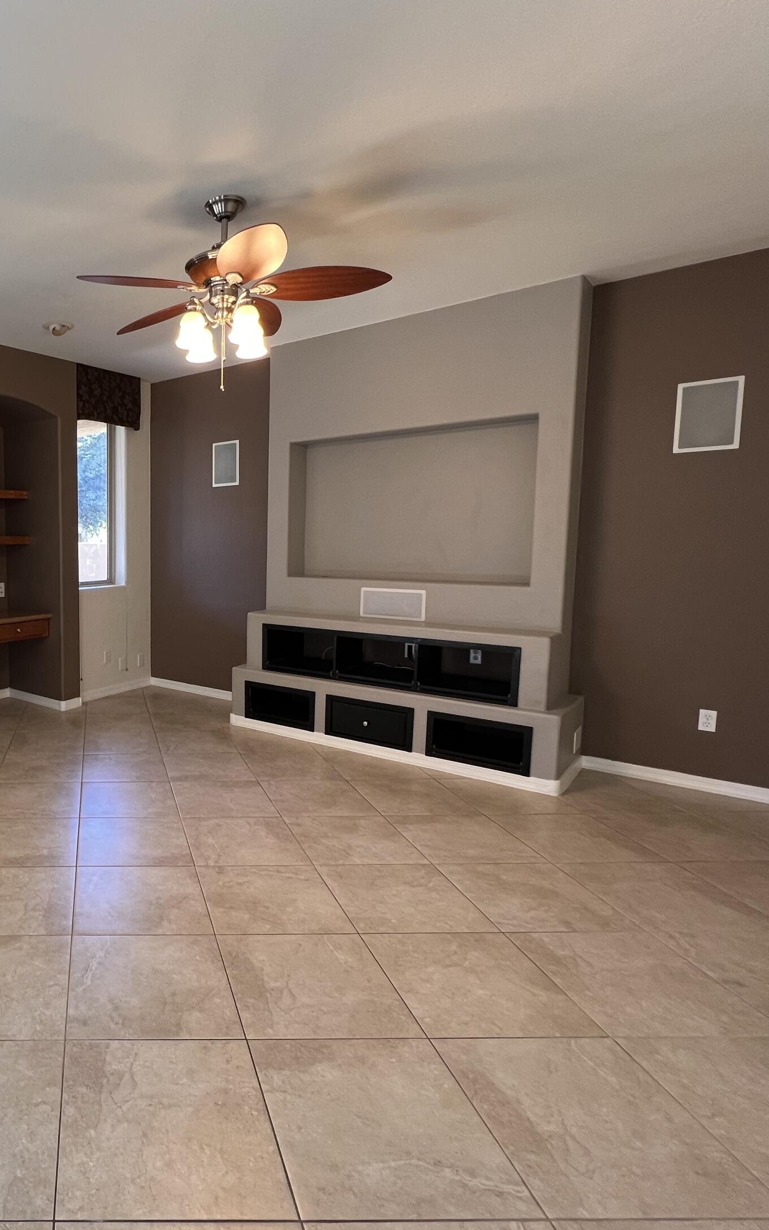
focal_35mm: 19
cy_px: 612
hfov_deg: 55.0
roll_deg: +0.7
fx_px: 637
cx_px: 93
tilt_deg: -6.3
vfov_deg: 88.0
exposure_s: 1/60
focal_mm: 1.57
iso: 125
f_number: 1.8
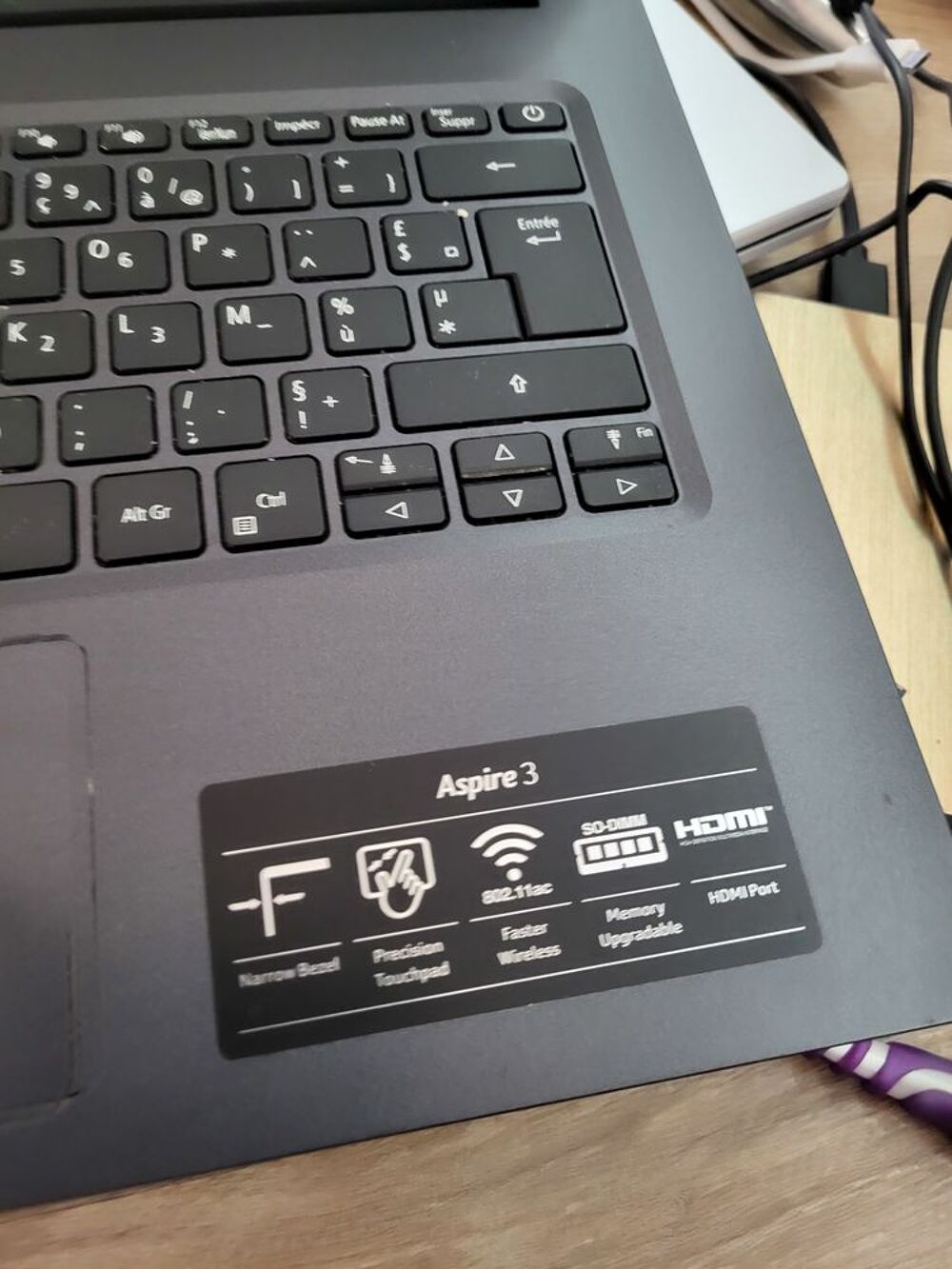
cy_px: 634
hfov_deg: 53.1
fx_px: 953
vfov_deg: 67.3
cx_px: 476
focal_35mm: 26
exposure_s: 1/33
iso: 640
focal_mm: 5.4
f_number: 1.8
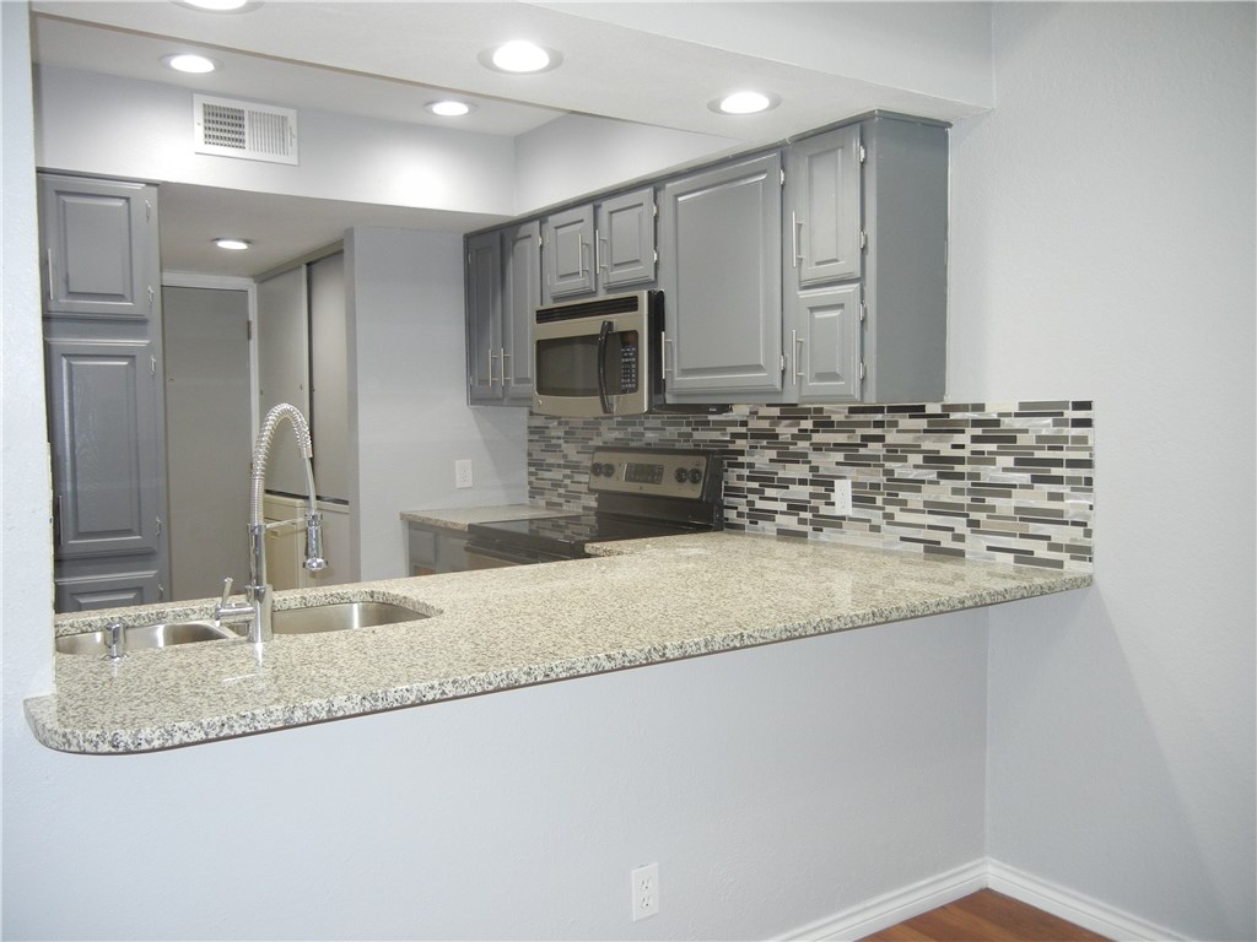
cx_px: 628
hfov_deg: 60.0
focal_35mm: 30
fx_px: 1089
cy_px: 471
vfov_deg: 46.8
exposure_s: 1/30
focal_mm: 5.4
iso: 216
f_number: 3.5
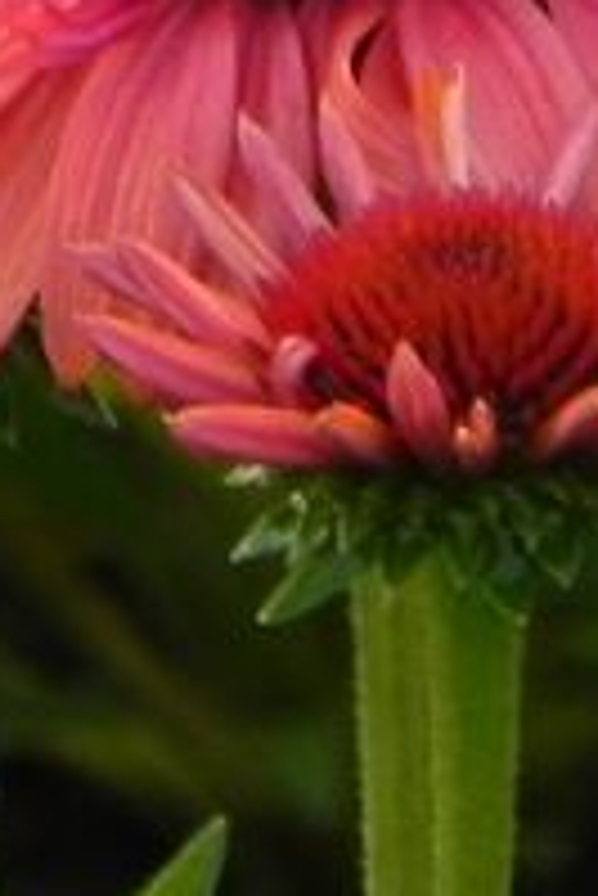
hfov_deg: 0.7
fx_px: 46783
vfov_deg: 1.1
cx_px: -937
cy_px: -653
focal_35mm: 1881
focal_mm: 59.9
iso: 160
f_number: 5
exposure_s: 1/25
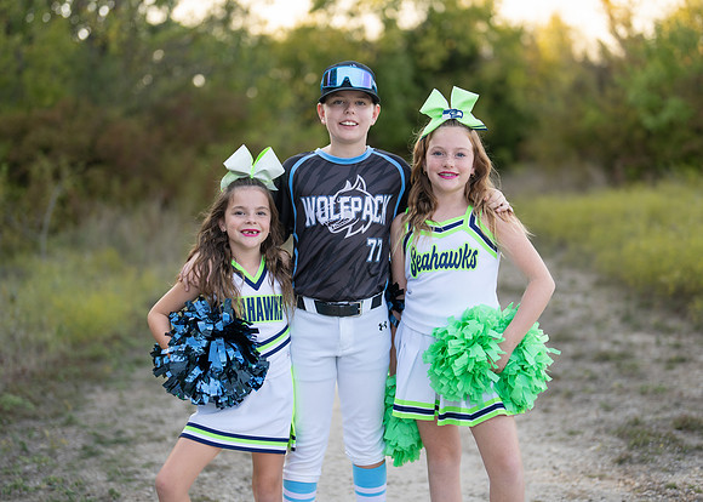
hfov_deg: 34.5
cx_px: 366
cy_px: 246
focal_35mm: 57
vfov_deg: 25.0
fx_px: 1133
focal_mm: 50
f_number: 1.2
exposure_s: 1/1250
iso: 100
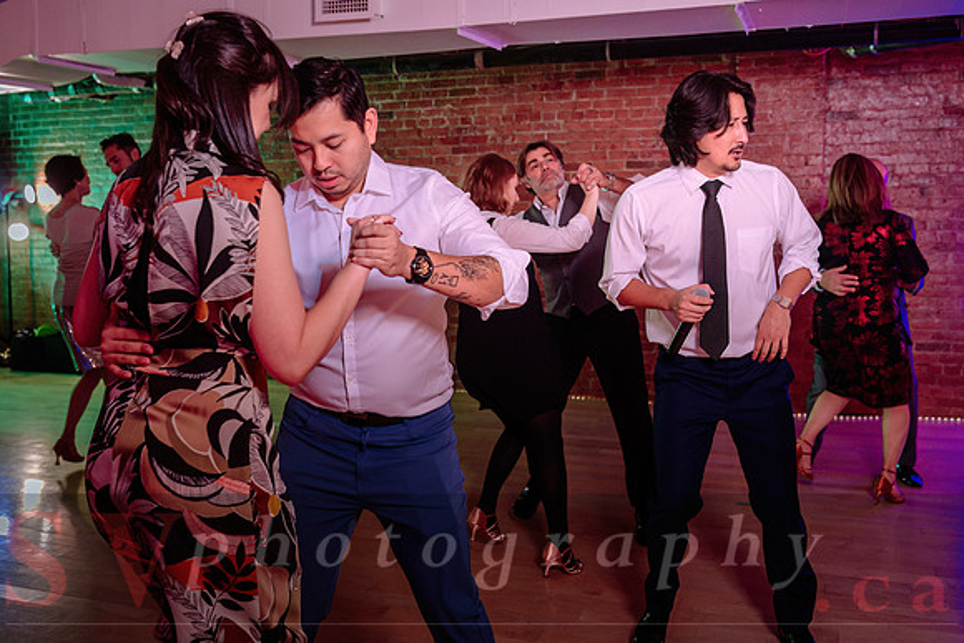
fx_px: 969
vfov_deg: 36.7
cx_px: 483
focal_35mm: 36
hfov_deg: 52.9
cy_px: 290
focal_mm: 32
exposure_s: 1/125
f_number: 3.5
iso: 1000
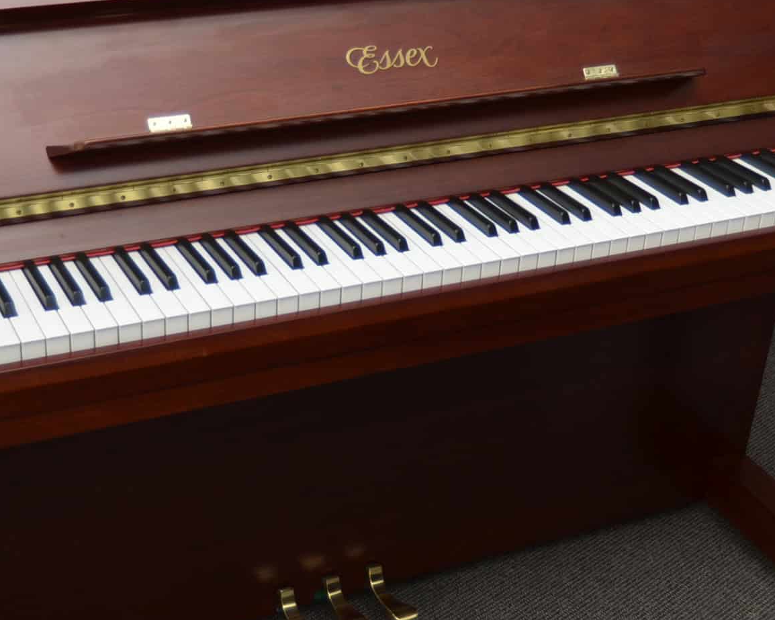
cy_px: 250
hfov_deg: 30.0
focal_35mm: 63
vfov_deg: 24.2
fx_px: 1445
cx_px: 343
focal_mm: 21
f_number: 3.8
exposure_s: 1/125
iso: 400
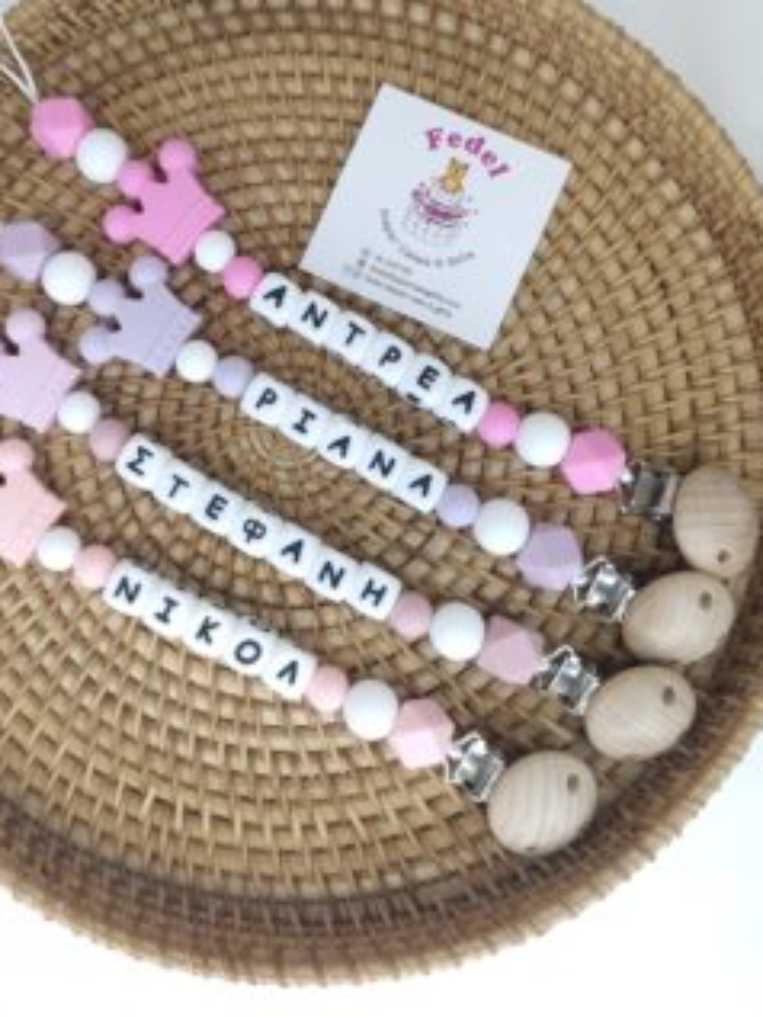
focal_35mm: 29
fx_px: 852
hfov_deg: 47.9
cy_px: 385
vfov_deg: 60.9
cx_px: 295
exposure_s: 1/50
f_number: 1.8
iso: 80
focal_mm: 5.54
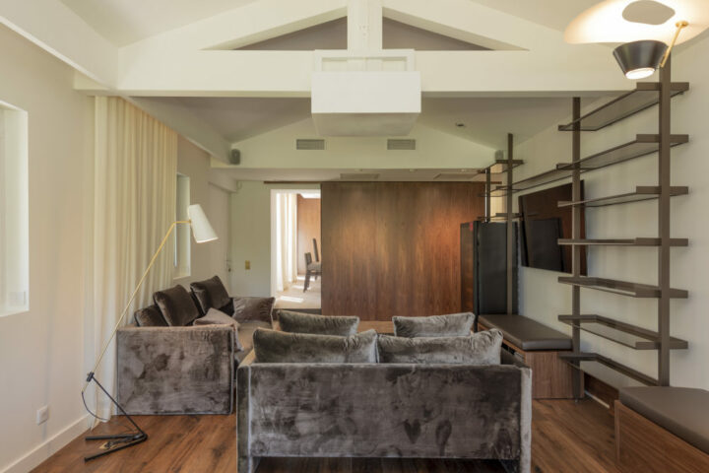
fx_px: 433
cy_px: 236
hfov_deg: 78.6
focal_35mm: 22
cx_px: 354
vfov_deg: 57.2
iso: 100
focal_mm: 22
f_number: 6.3
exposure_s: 1/5
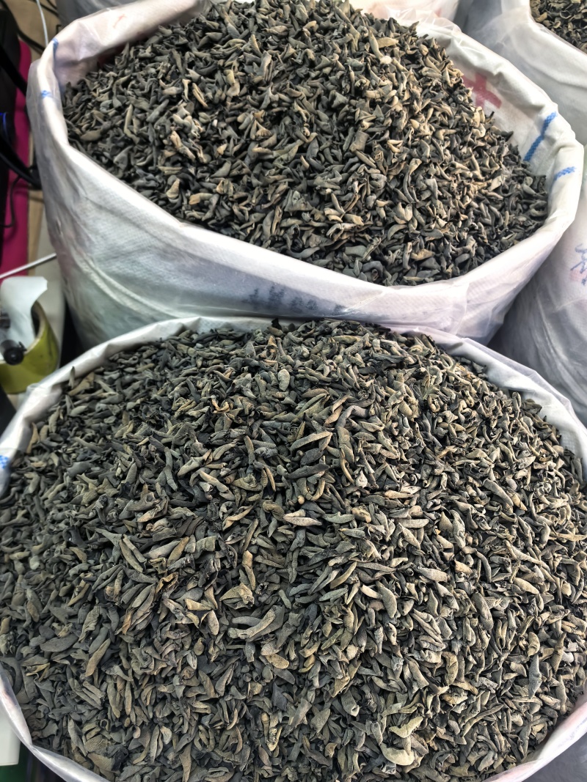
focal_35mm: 27
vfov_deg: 65.3
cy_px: 391
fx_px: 611
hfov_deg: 51.3
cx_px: 294
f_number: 2
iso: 125
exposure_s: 1/100
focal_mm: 5.75
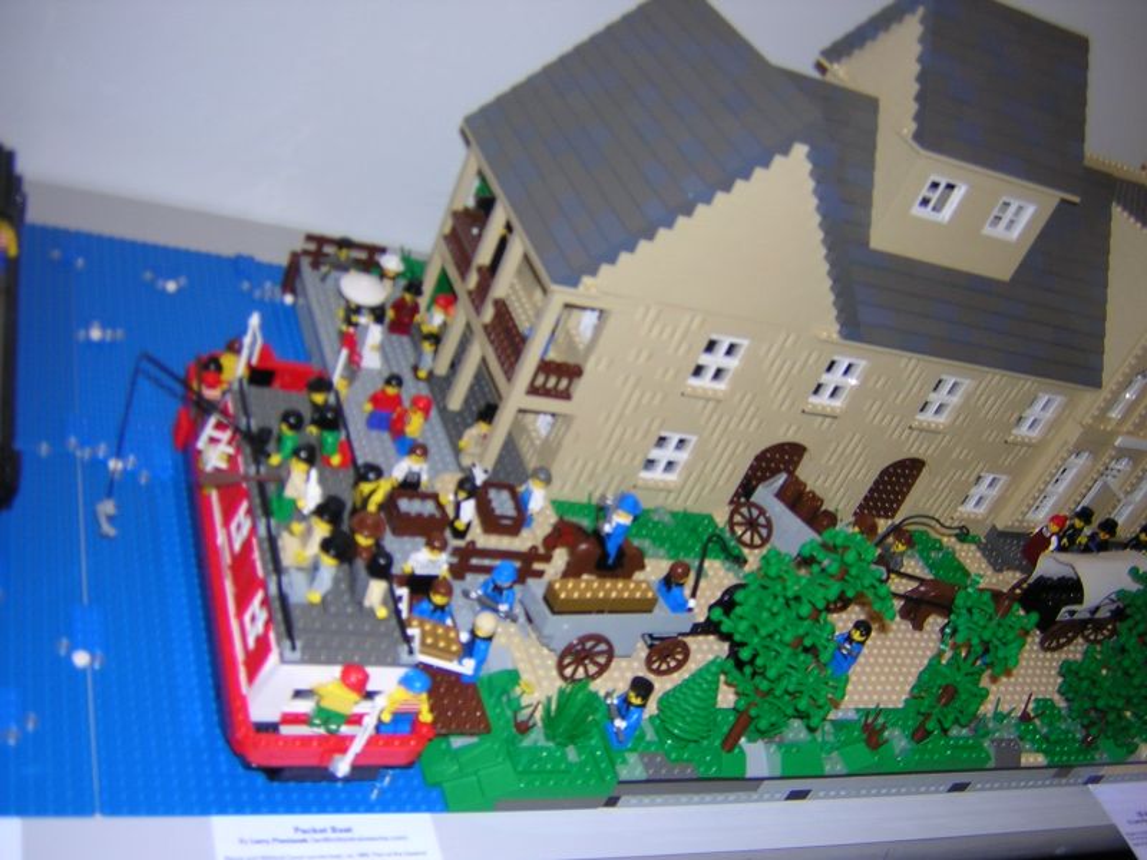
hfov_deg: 51.4
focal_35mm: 36
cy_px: 430
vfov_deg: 39.7
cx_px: 574
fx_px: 1193
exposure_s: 1/60.1
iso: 100
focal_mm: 4.7
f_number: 2.6
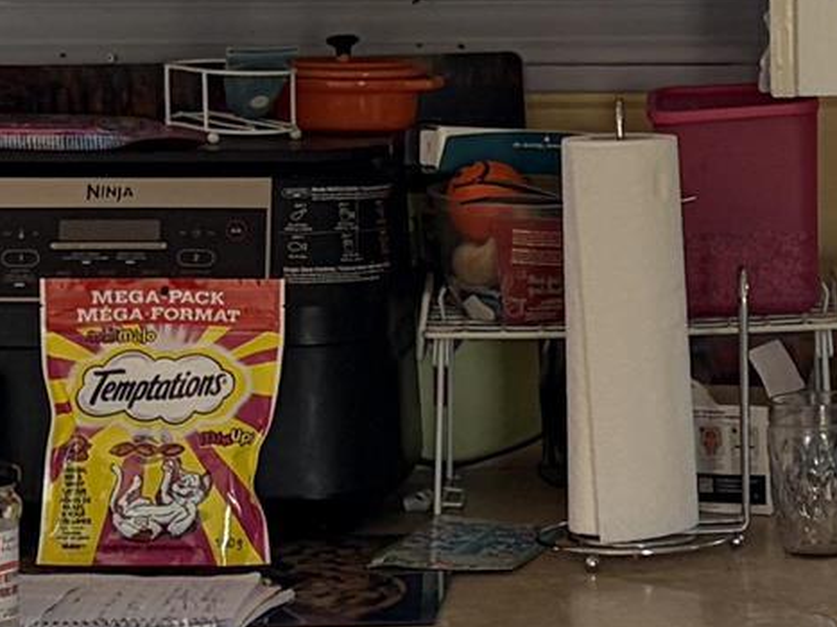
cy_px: 274
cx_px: 1344
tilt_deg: -6.6
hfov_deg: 11.0
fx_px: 4134
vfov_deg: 8.7
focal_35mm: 171
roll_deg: +1.2
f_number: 1.6
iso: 125
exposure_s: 1/91
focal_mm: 5.96
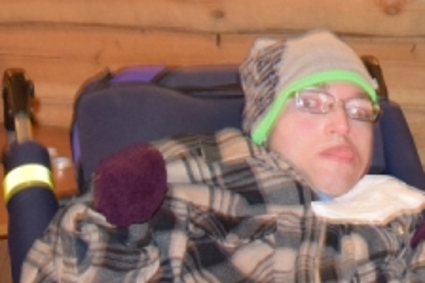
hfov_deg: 15.9
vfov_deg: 11.5
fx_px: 1392
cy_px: 9
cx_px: 649
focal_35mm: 118
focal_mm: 22
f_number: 3.8
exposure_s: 1/4
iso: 800
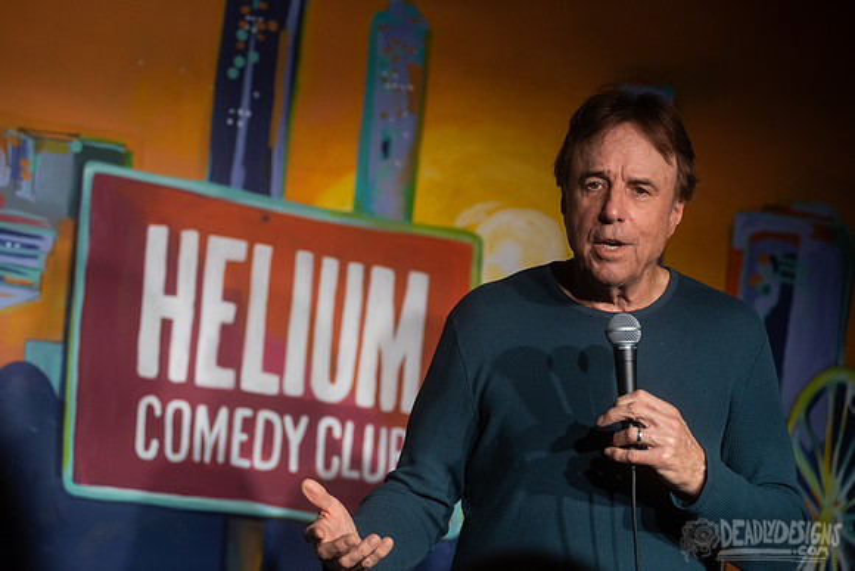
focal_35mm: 120
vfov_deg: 11.4
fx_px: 2852
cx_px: 396
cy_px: 259
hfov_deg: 17.0
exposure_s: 1/320
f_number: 3.5
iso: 2000
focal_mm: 110
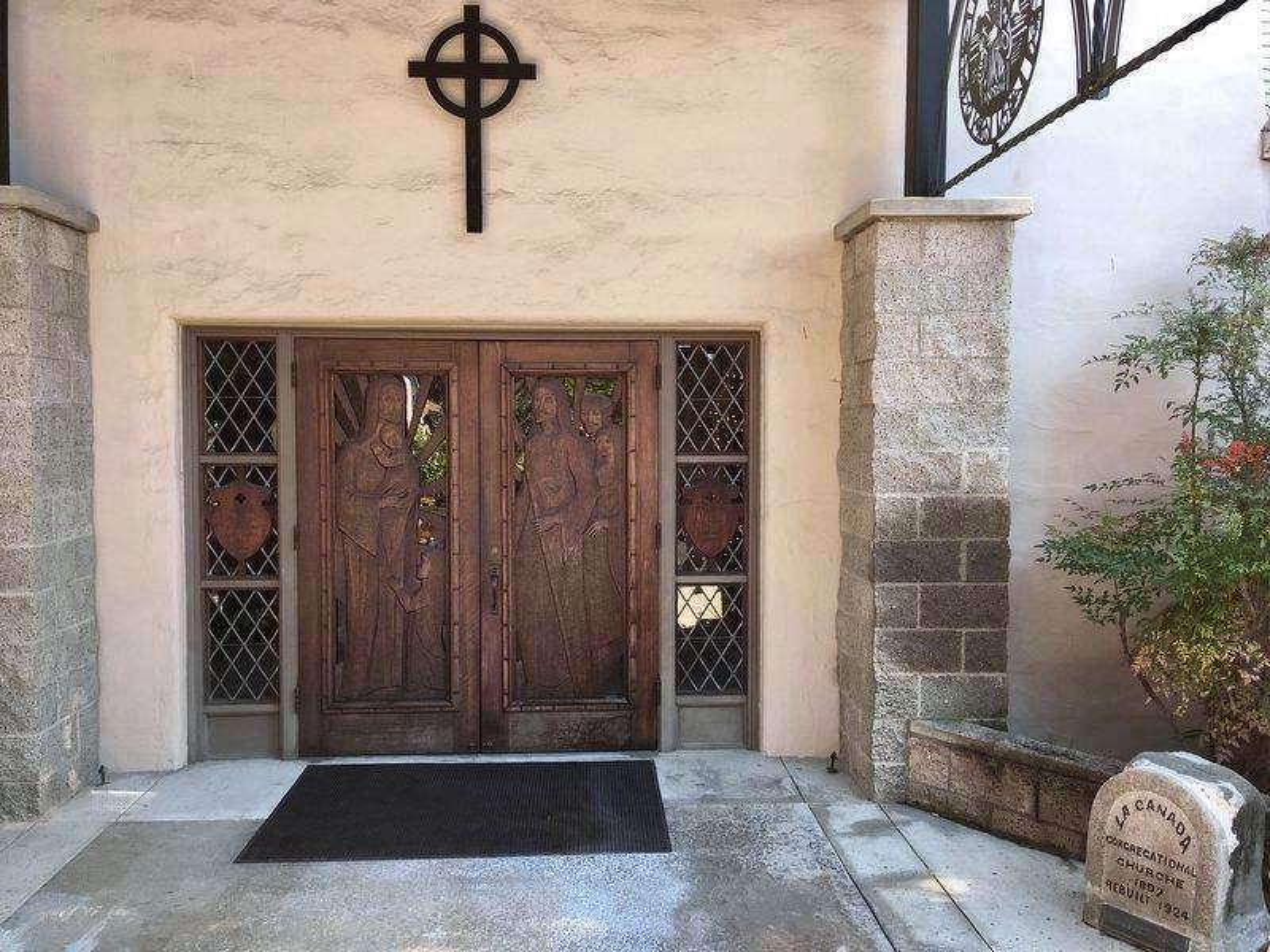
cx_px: 635
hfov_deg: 61.7
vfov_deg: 48.2
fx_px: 1064
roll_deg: -0.2
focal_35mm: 29
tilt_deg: -3.0
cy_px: 476
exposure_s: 1/60
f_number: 2.2
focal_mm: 4.15
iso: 25
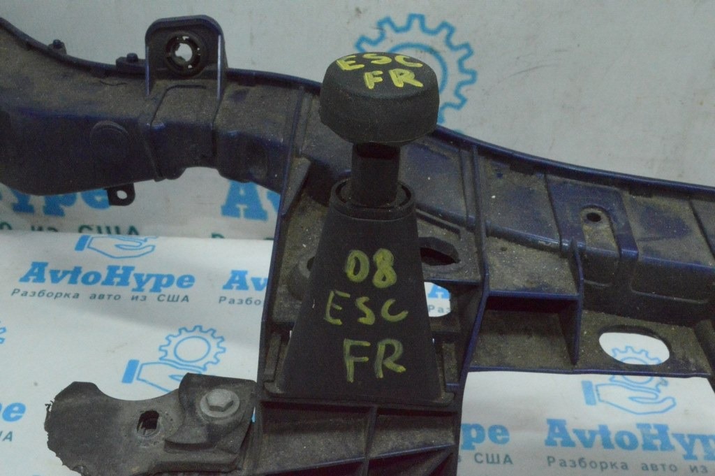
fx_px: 833
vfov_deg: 31.8
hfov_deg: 46.4
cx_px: 358
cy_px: 238
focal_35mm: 42
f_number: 29
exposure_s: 1/60
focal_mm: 28
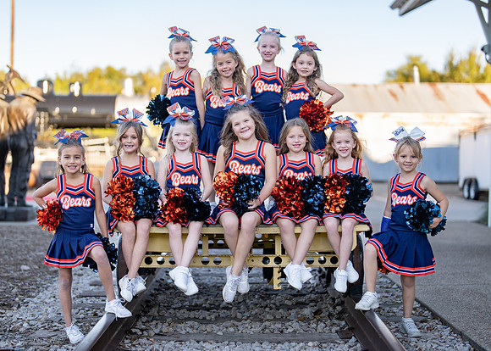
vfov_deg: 23.0
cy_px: 180
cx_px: 254
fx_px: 860
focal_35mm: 62
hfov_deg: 31.9
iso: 100
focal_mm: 50
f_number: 1.2
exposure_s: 1/1250
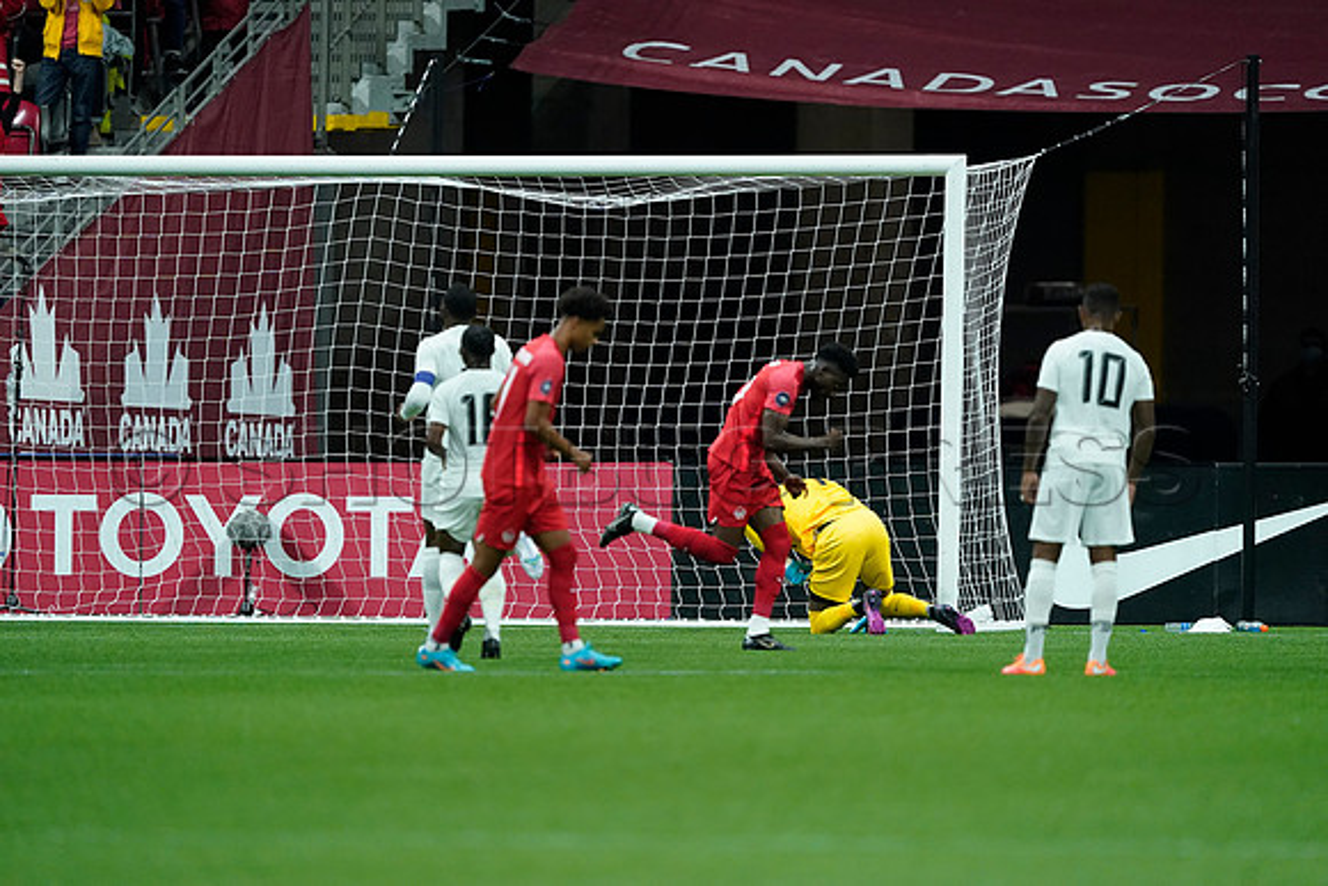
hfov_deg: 3.4
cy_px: 443
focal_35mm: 600
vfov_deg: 2.3
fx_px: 22137
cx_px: 664
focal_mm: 600
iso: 5000
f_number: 4
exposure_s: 1/2000
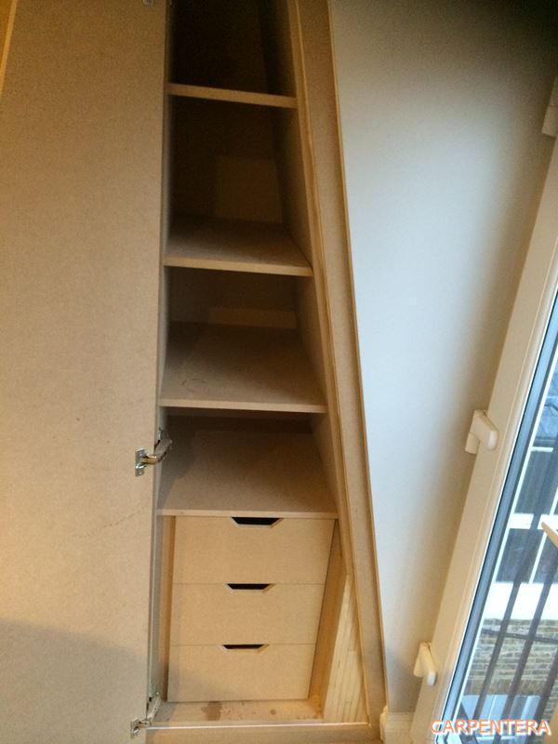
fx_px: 645
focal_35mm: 30
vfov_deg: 60.0
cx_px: 279
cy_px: 372
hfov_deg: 46.8
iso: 320
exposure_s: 1/15
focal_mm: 4.12
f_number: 2.2
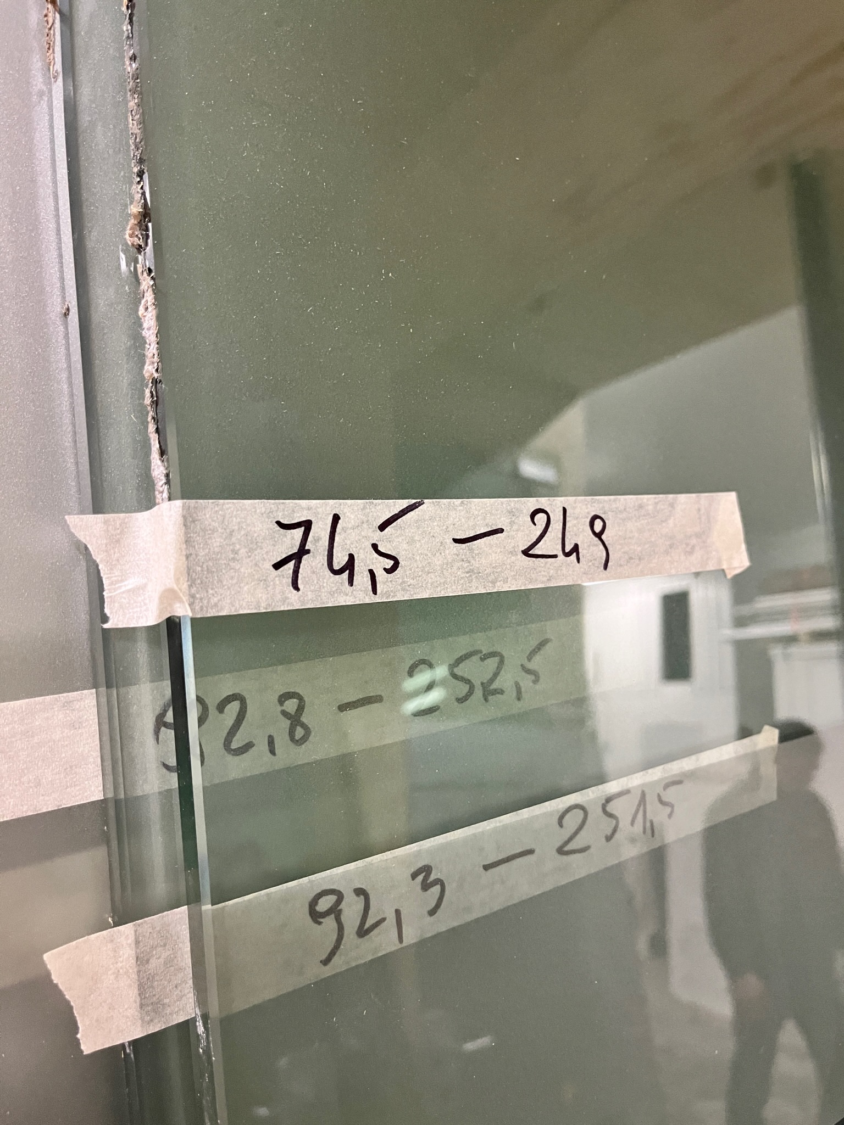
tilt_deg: -5.0
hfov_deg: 53.0
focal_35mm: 26
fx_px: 845
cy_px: 562
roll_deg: +0.7
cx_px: 422
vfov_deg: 67.3
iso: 320
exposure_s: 1/50
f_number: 1.6
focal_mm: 5.1
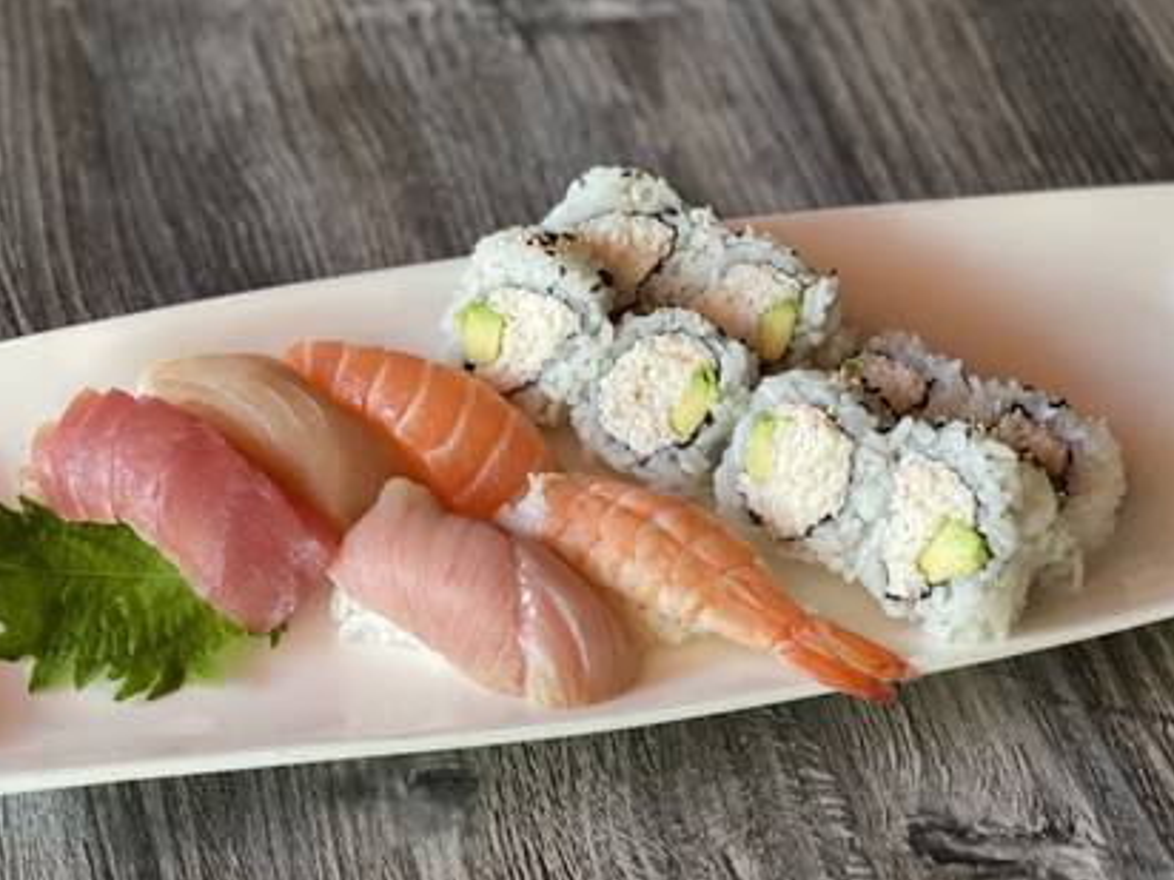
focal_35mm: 74
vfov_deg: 19.9
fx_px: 2510
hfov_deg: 26.3
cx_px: 559
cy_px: 484
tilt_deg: -45.6
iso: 250
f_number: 2
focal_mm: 6
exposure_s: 1/109
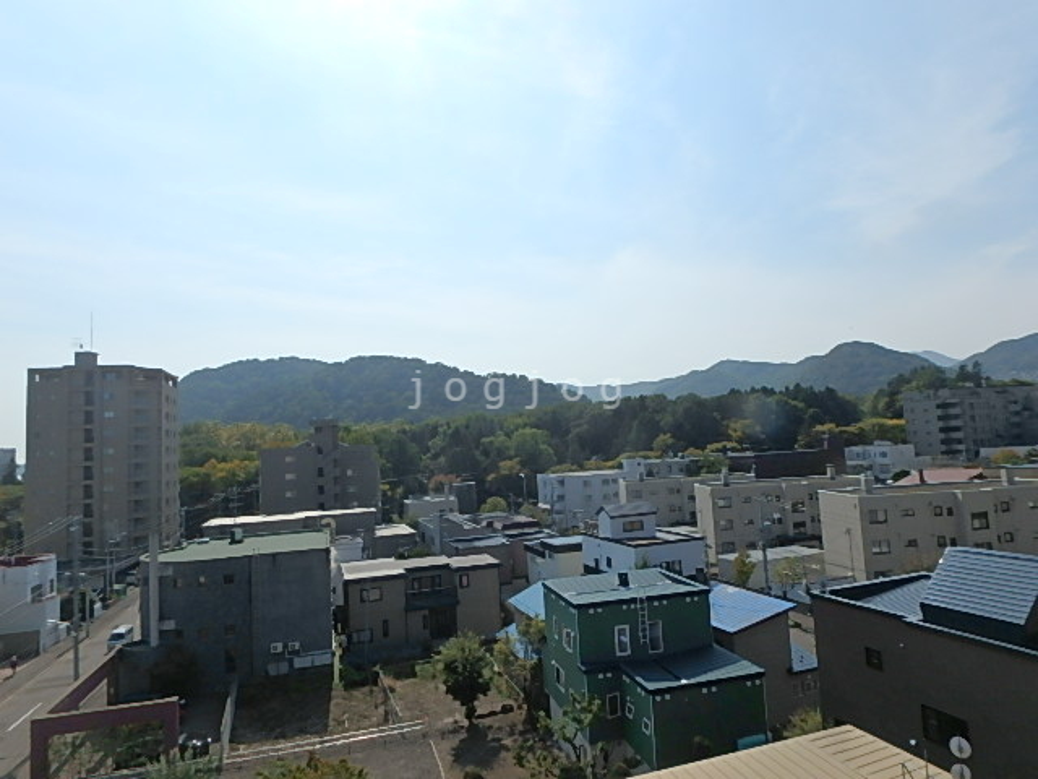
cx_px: 519
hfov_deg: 79.0
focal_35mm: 21
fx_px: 630
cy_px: 390
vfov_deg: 63.4
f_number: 6
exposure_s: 1/1250
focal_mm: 3.7
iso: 125
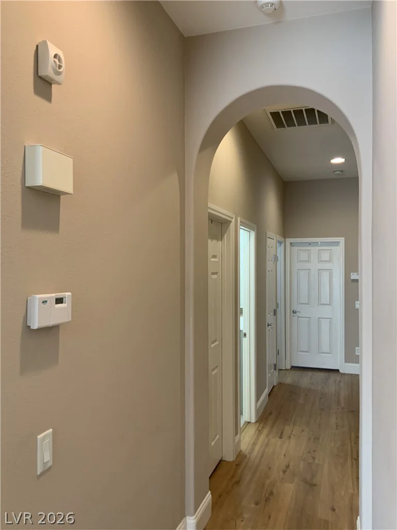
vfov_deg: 61.7
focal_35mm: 29
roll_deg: -0.9
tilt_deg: +1.8
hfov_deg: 48.2
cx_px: 198
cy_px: 265
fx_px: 443
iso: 100
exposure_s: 1/60
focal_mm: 3
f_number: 1.8
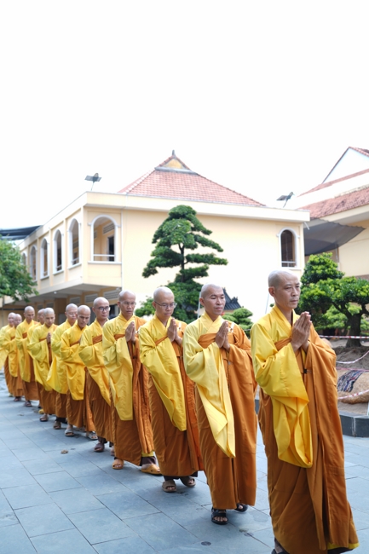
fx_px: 538
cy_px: 277
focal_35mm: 35
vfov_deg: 54.4
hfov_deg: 37.8
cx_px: 184
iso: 80
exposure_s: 1/250
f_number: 2.5
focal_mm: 35
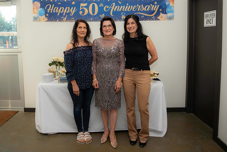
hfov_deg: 59.7
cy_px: 53
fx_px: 197
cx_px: 102
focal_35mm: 31
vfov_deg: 41.5
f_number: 3.2
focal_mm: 24
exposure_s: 1/125
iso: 160
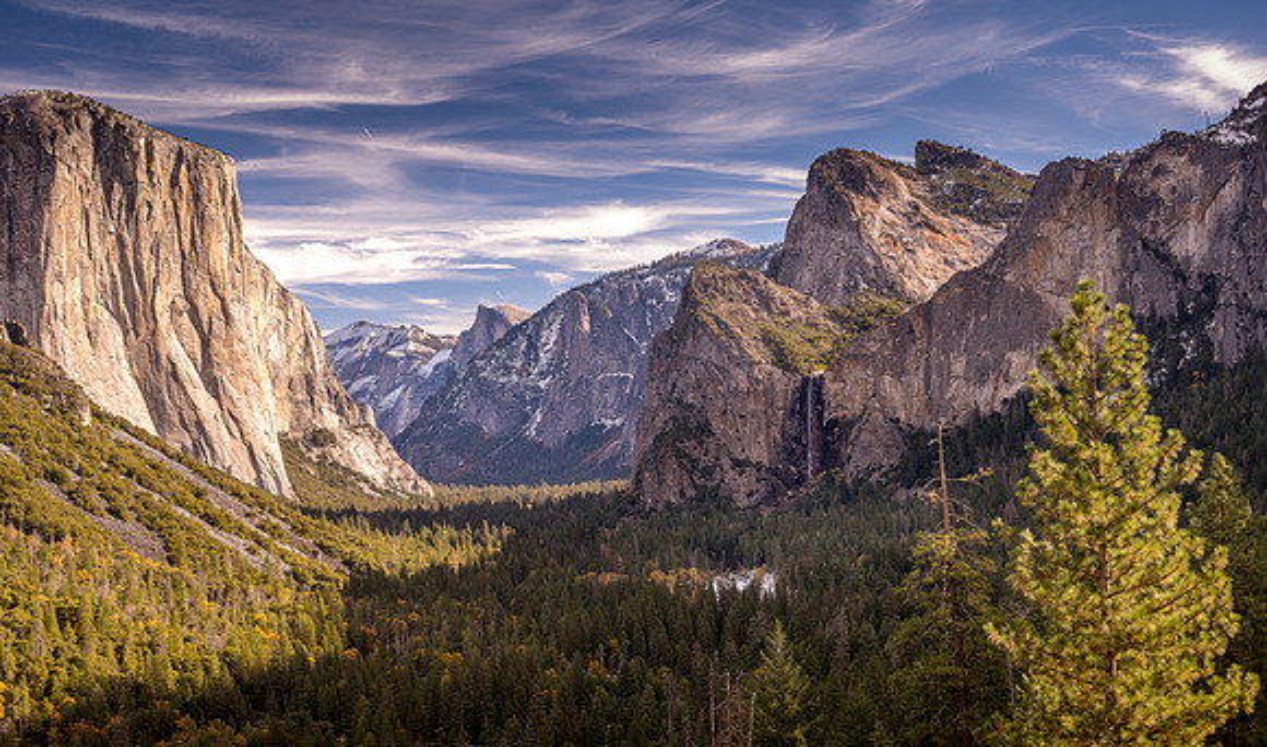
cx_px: 639
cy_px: 436
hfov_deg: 47.1
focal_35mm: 43
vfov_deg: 28.8
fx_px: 1452
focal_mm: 40
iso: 110
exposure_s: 1/40
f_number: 8
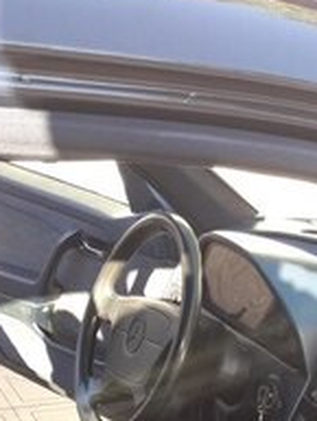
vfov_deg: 24.1
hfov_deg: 20.1
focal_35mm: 72
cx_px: 273
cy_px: 526
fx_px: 878
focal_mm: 3.7
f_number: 1.9
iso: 80
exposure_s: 1/100
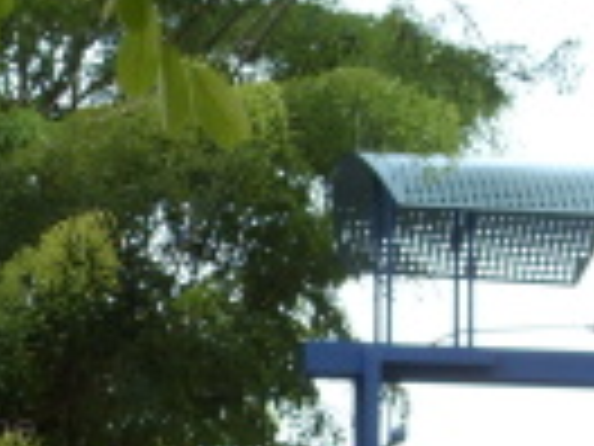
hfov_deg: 12.4
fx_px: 2711
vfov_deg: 9.3
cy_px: 432
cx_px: 112
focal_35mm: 158
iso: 50
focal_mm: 6.3
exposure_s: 1/337
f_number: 2.8
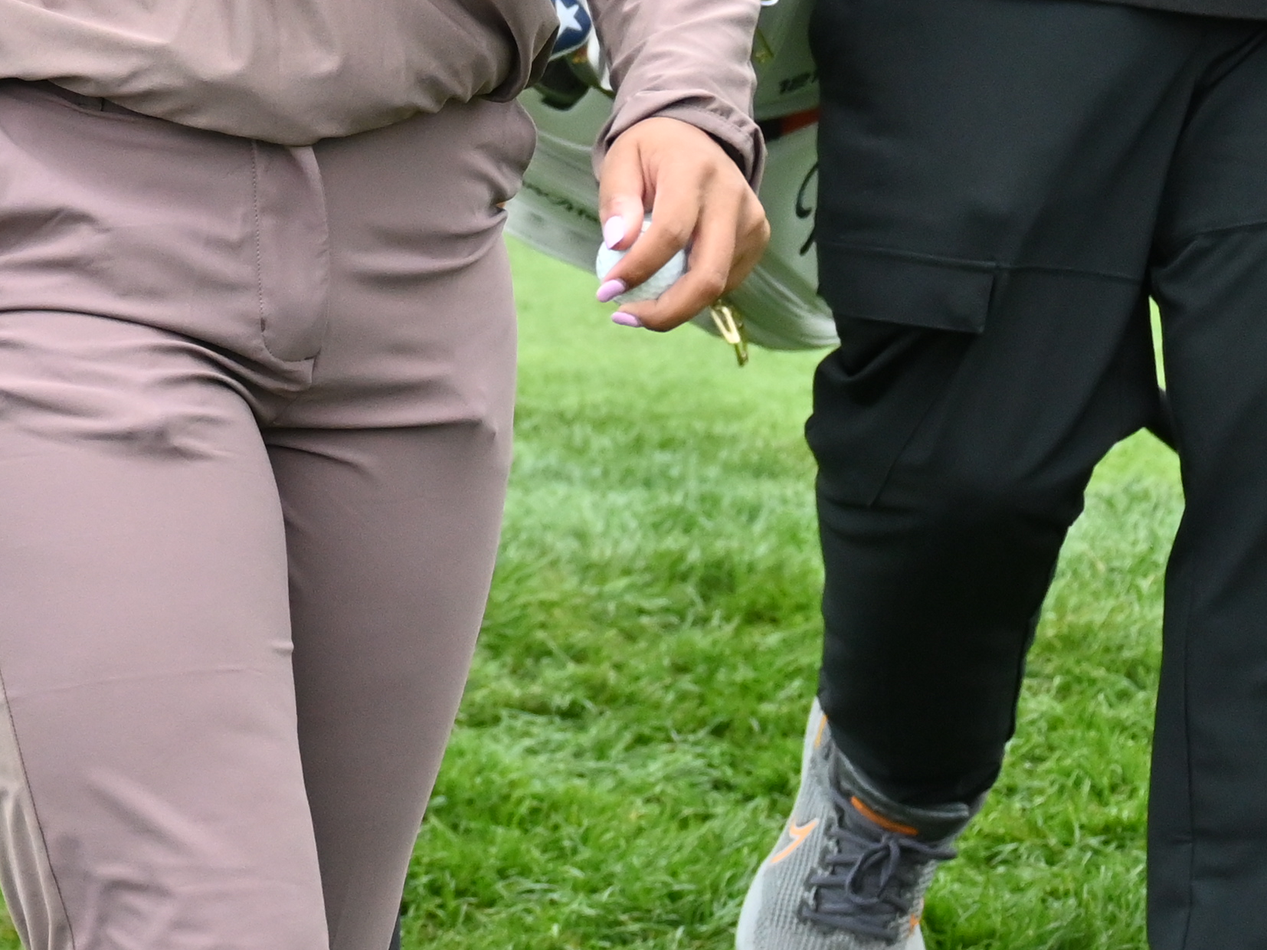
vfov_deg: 3.3
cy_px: -382
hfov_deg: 4.4
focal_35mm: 452
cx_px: 55
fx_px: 16528
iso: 1100
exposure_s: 1/4000
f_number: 5
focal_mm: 93
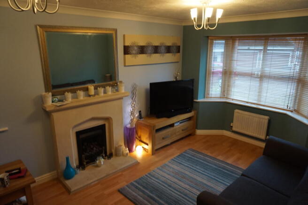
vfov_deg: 53.1
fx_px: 205
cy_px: 102
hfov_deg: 73.8
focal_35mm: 24
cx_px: 154
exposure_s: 1/60
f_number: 4
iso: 1000
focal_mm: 16
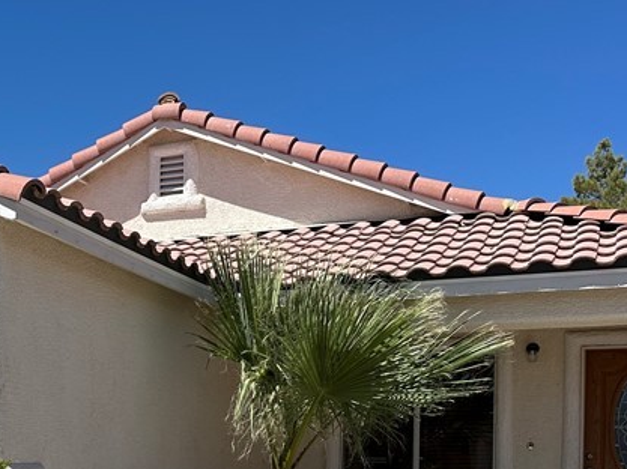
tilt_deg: +1.0
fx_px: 1068
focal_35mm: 59
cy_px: 455
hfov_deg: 31.5
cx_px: 86
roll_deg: -1.2
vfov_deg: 23.8
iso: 80
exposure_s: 1/6211
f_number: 1.78
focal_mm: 6.86
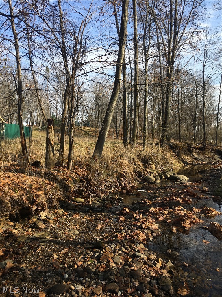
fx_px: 248
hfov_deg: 48.2
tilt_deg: -1.4
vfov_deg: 61.7
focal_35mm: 29
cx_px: 111
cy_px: 148
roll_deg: -0.1
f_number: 2.2
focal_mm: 4.15
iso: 25
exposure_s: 1/705
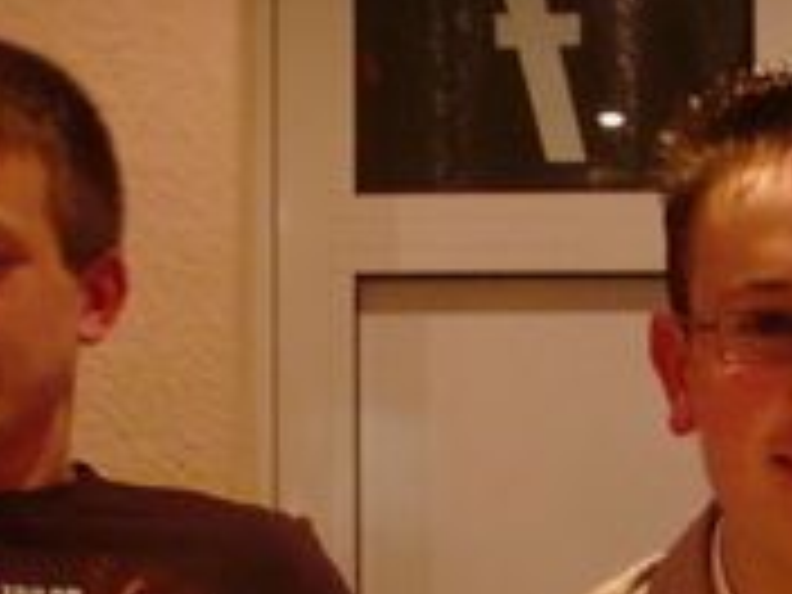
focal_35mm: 111
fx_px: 2540
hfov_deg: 17.7
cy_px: 754
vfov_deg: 12.9
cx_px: 446
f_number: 3.5
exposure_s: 1/6
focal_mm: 6.6
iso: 200
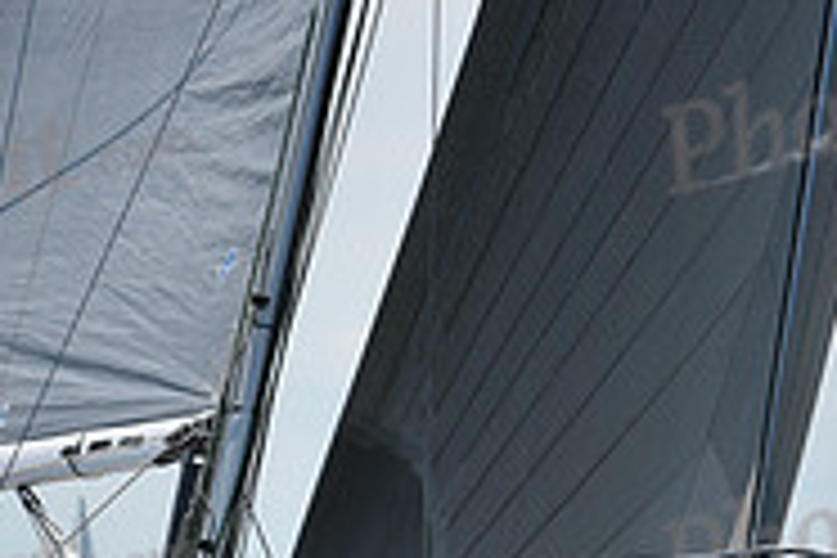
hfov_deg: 3.4
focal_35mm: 607
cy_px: 790
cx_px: 432
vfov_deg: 2.3
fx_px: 14112
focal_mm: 195
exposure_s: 1/1600
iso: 250
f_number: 8
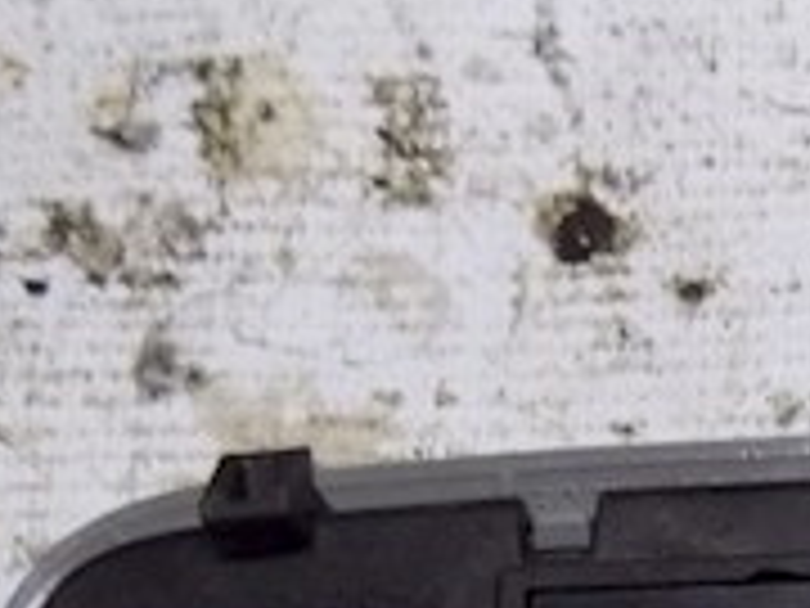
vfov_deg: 16.1
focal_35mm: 82
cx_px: 914
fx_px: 1919
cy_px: 973
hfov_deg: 22.4
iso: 360
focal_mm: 4
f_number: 3.1
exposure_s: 1/30
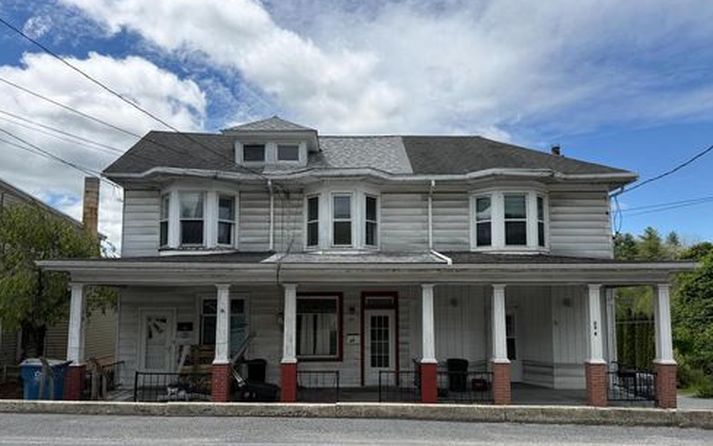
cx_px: 357
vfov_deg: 47.5
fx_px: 505
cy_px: 254
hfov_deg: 70.4
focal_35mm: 26
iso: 80
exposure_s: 1/6173
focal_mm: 6.76
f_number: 1.78
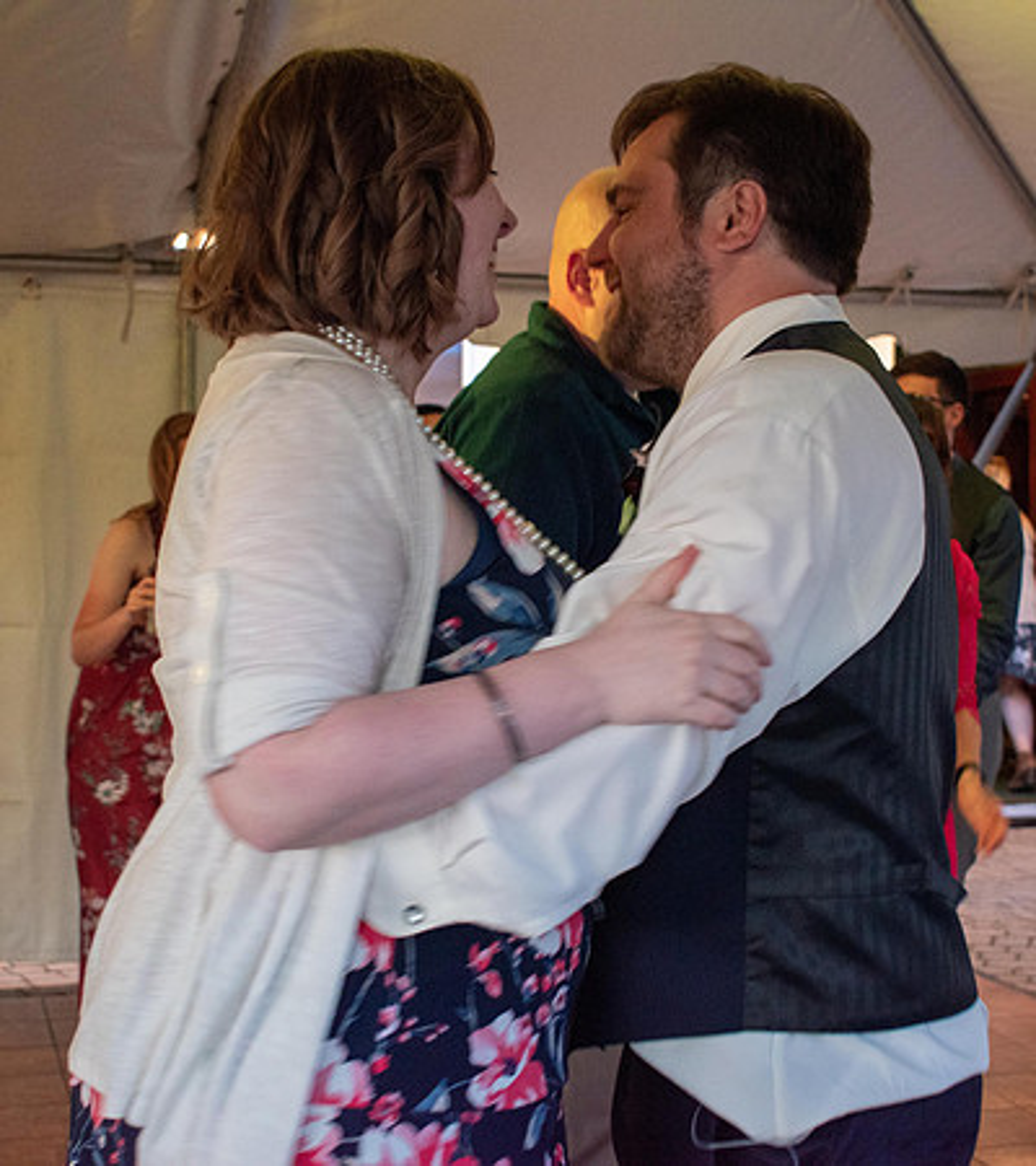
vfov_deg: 28.1
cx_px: 572
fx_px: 2330
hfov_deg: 25.1
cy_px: 583
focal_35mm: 65
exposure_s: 1/60
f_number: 4.5
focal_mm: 32
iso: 1000
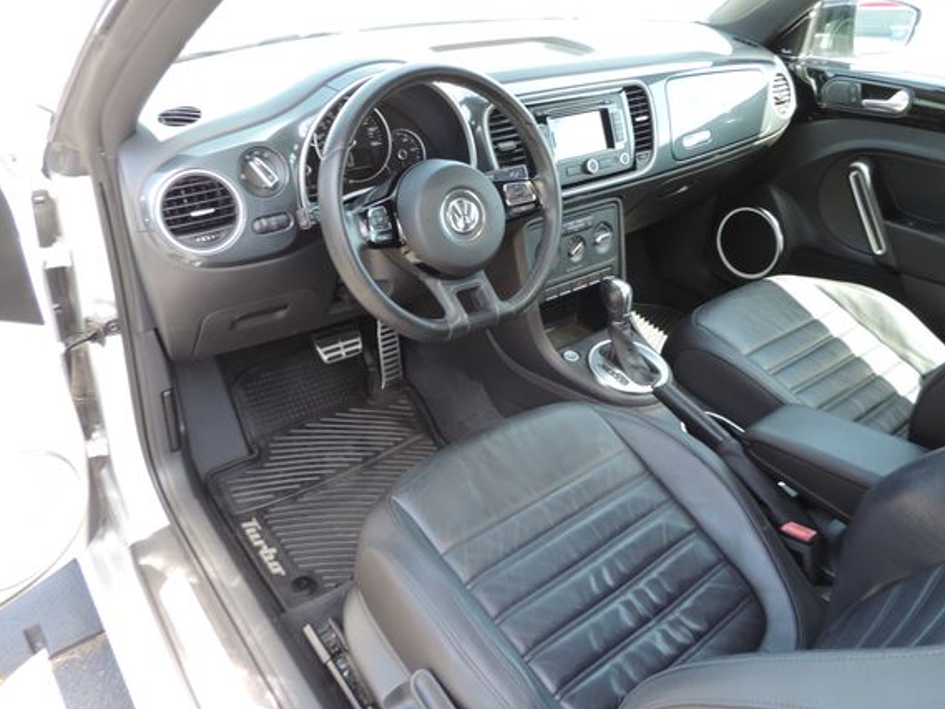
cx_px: 495
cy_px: 325
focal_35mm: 27
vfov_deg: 51.3
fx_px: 737
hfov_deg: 65.3
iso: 100
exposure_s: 1/30
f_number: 3
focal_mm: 4.3
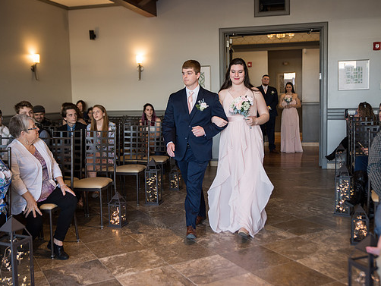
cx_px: 200
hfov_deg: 46.8
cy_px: 140
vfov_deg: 36.0
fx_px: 440
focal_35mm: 40
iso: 500
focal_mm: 36
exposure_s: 1/200
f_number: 2.8
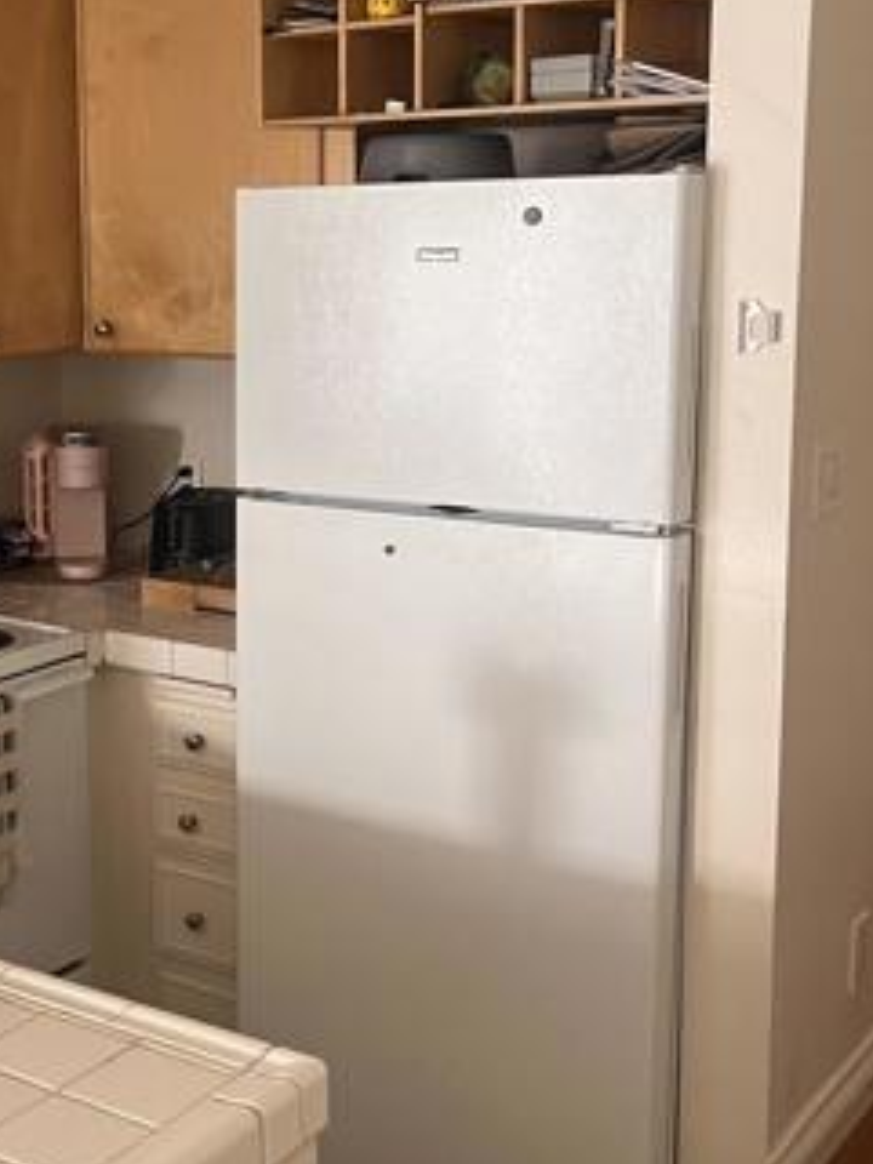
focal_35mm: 52
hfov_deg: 27.1
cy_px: 506
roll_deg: +1.2
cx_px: 91
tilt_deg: -10.1
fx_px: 1749
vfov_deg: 36.8
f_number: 1.6
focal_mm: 5.1
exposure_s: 1/60
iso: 500
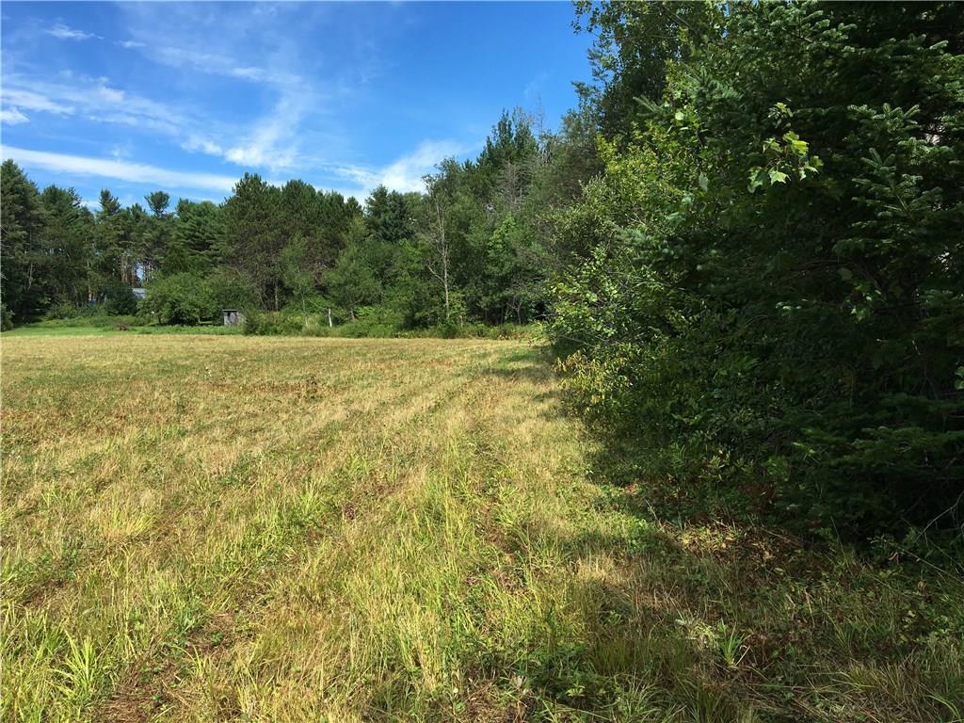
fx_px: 808
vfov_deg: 48.2
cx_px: 482
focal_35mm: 29
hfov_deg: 61.7
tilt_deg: -2.9
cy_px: 362
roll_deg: +1.0
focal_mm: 4.15
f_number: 2.2
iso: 25
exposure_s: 1/962
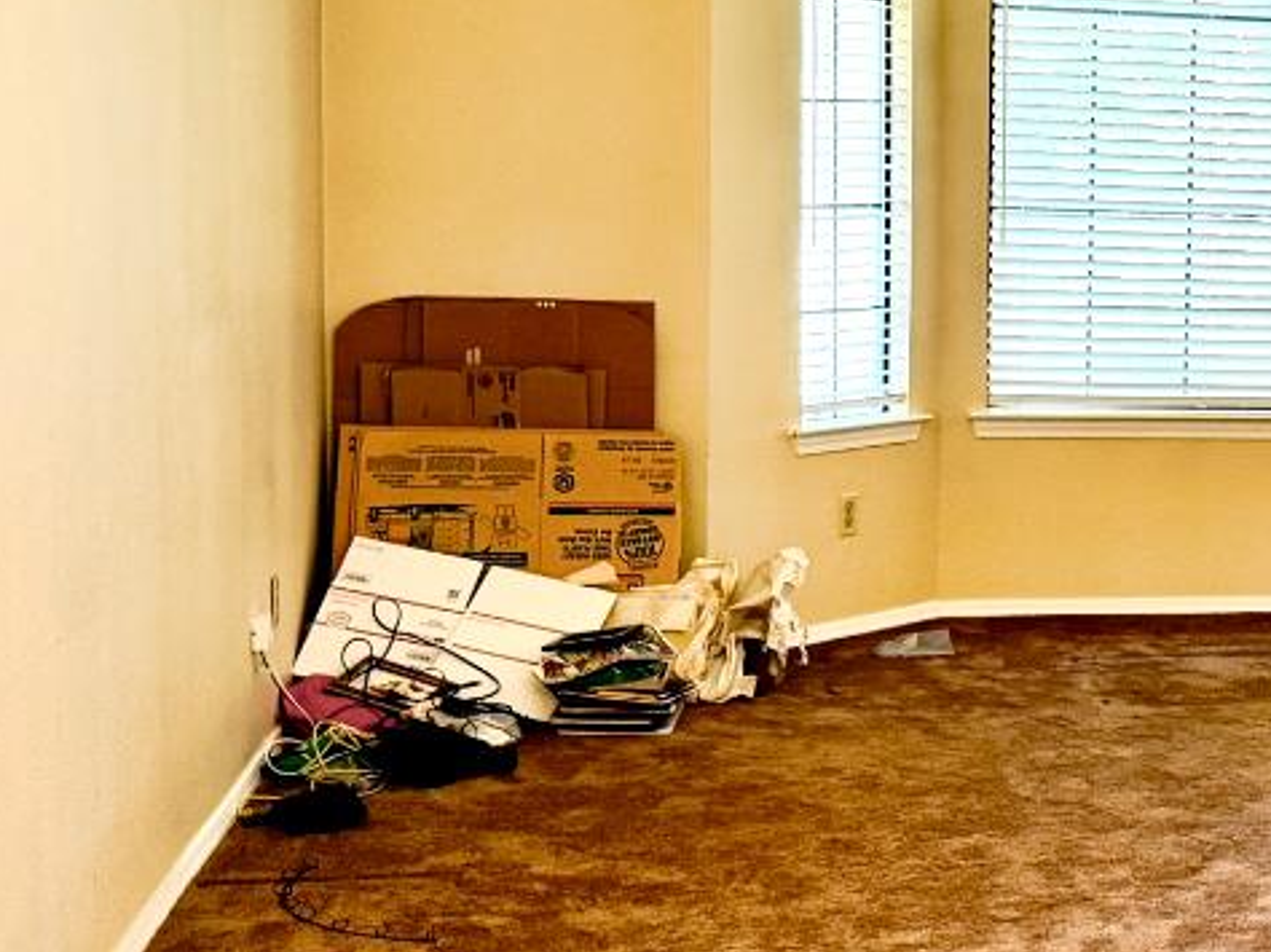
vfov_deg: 19.4
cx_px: 1480
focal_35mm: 76
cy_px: 404
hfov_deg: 23.7
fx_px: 2789
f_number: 1.78
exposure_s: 1/60
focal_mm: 6.76
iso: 250
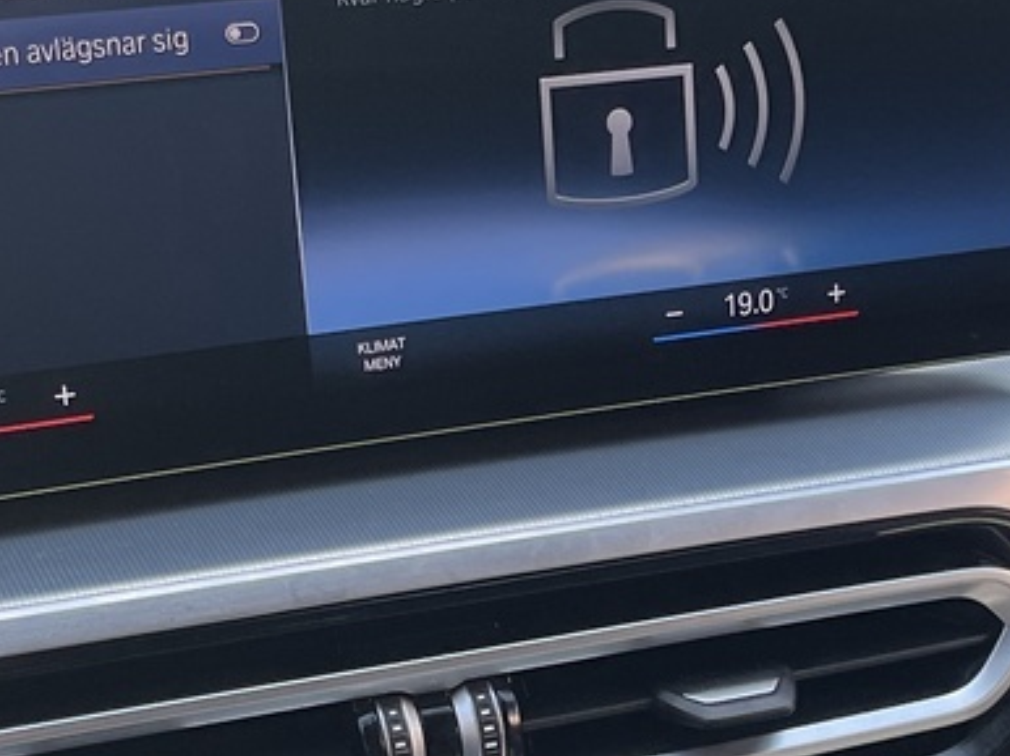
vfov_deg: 15.2
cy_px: 536
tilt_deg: -25.5
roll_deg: -0.5
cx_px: 618
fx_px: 2828
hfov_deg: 20.2
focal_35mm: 97
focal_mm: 5.1
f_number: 1.6
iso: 50
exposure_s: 1/336
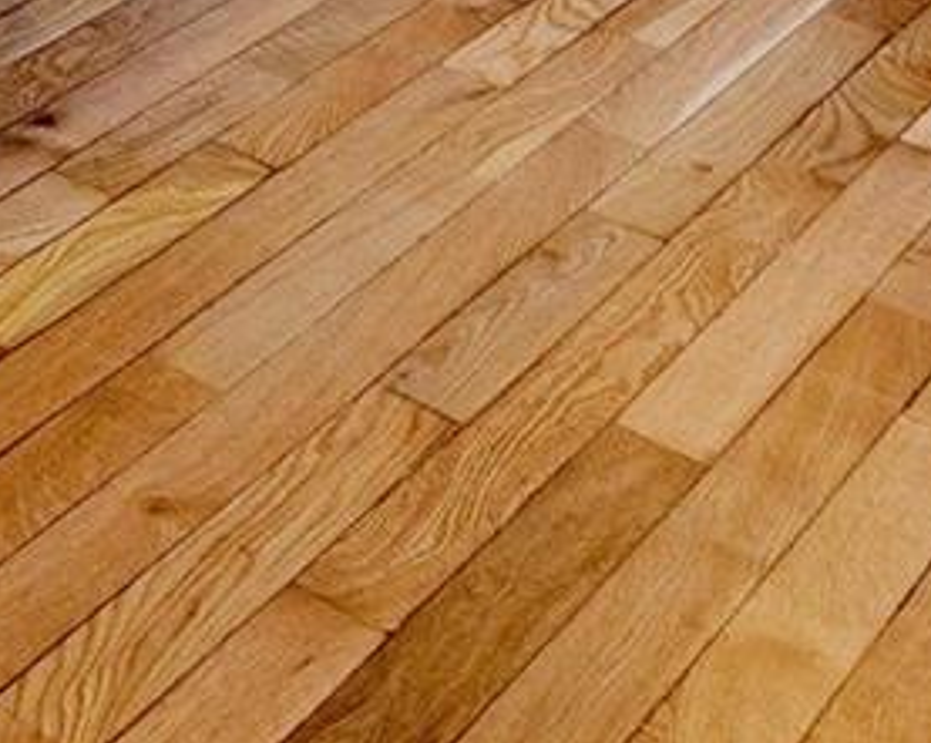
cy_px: -1066
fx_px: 2119
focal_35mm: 77
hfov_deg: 16.1
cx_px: -1131
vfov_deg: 13.8
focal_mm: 14
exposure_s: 1/5
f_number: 14
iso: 640
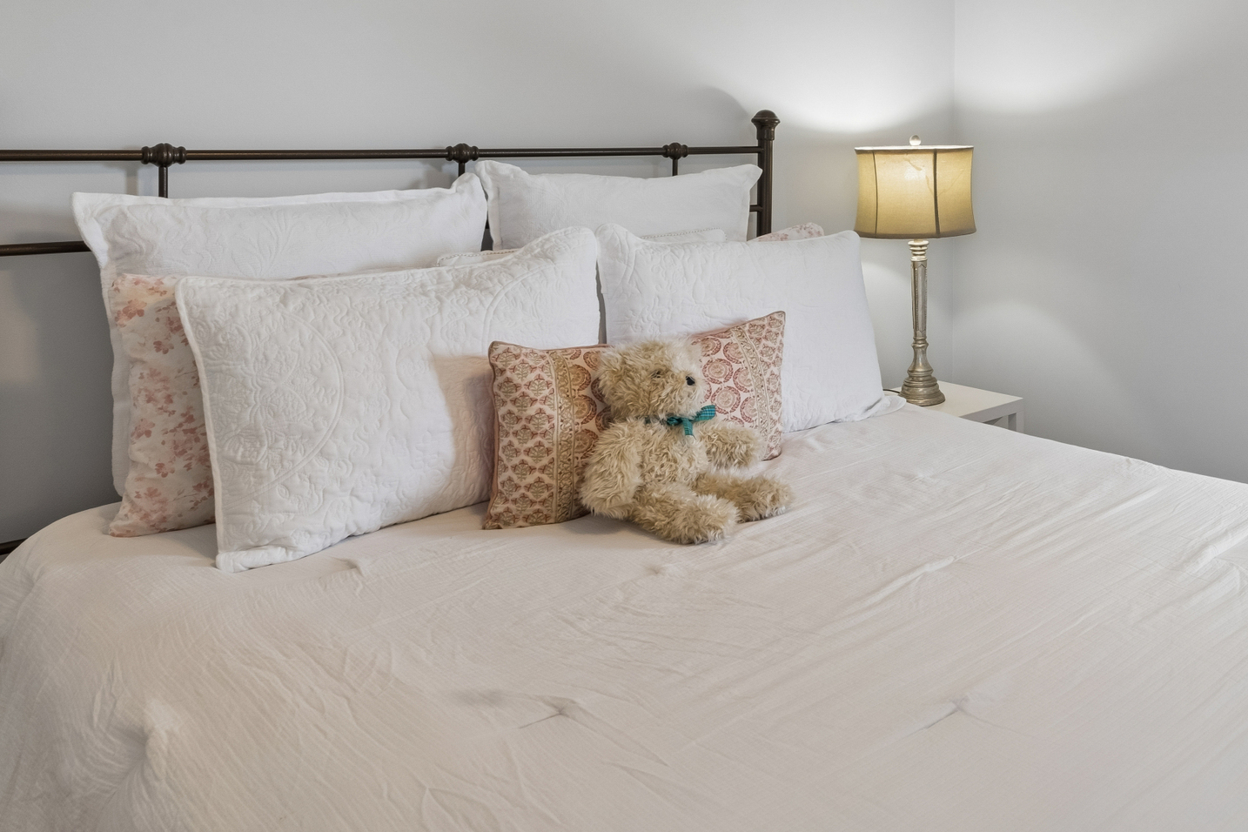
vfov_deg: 41.4
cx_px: 1080
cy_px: 145
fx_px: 1040
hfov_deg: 55.3
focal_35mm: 30
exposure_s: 1/6
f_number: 13
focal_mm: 14
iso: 400
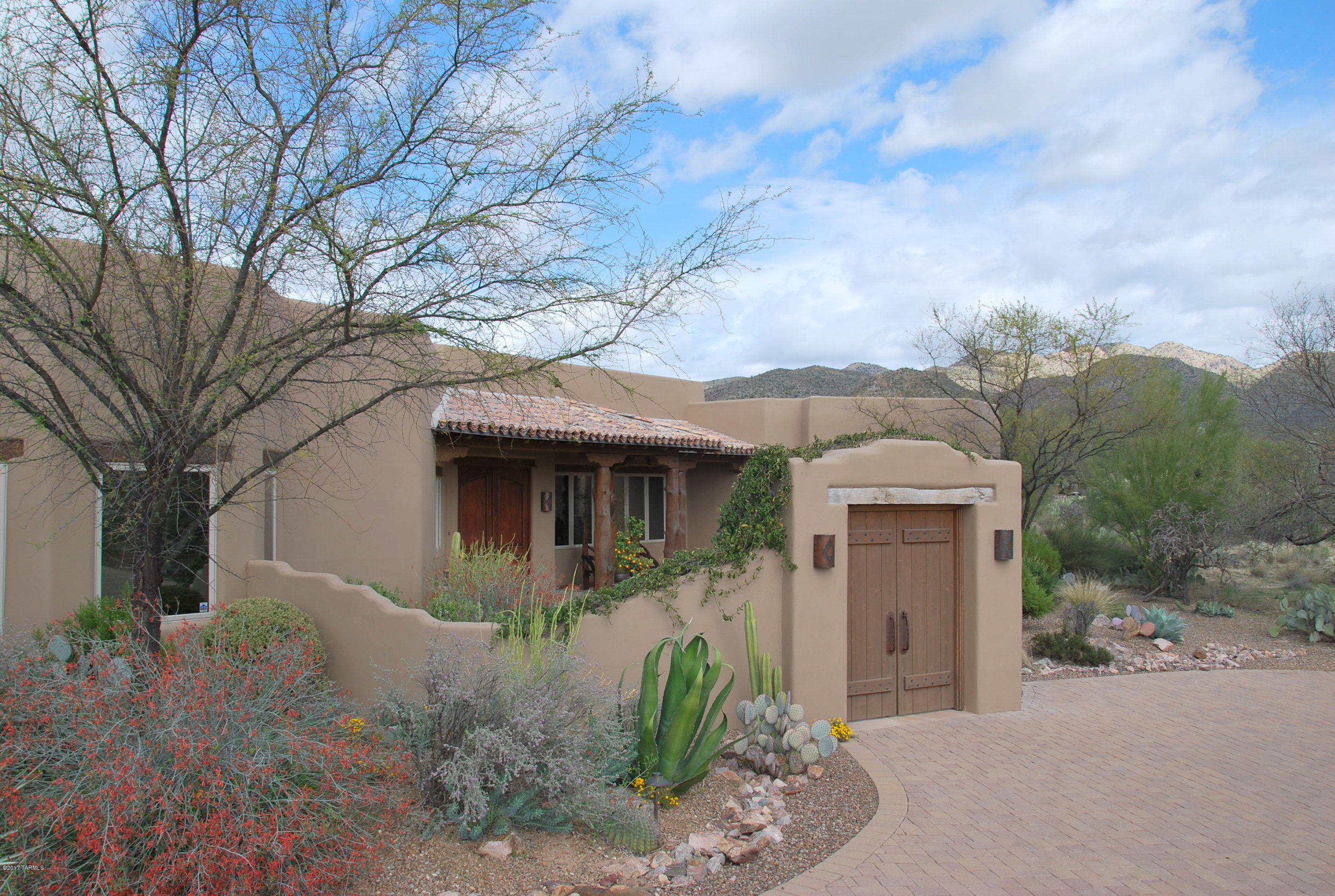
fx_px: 1003
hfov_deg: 67.3
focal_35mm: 27
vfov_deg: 48.1
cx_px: 668
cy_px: 448
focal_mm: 18
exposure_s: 1/200
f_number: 7.1
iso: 100
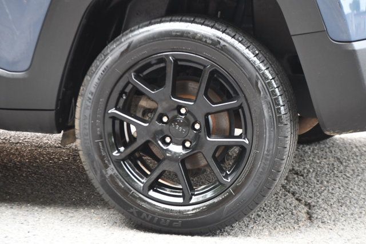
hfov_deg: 12.4
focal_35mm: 165
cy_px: 122
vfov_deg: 8.3
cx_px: 183
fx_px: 1678
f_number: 4.8
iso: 1000
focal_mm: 110
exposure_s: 1/125
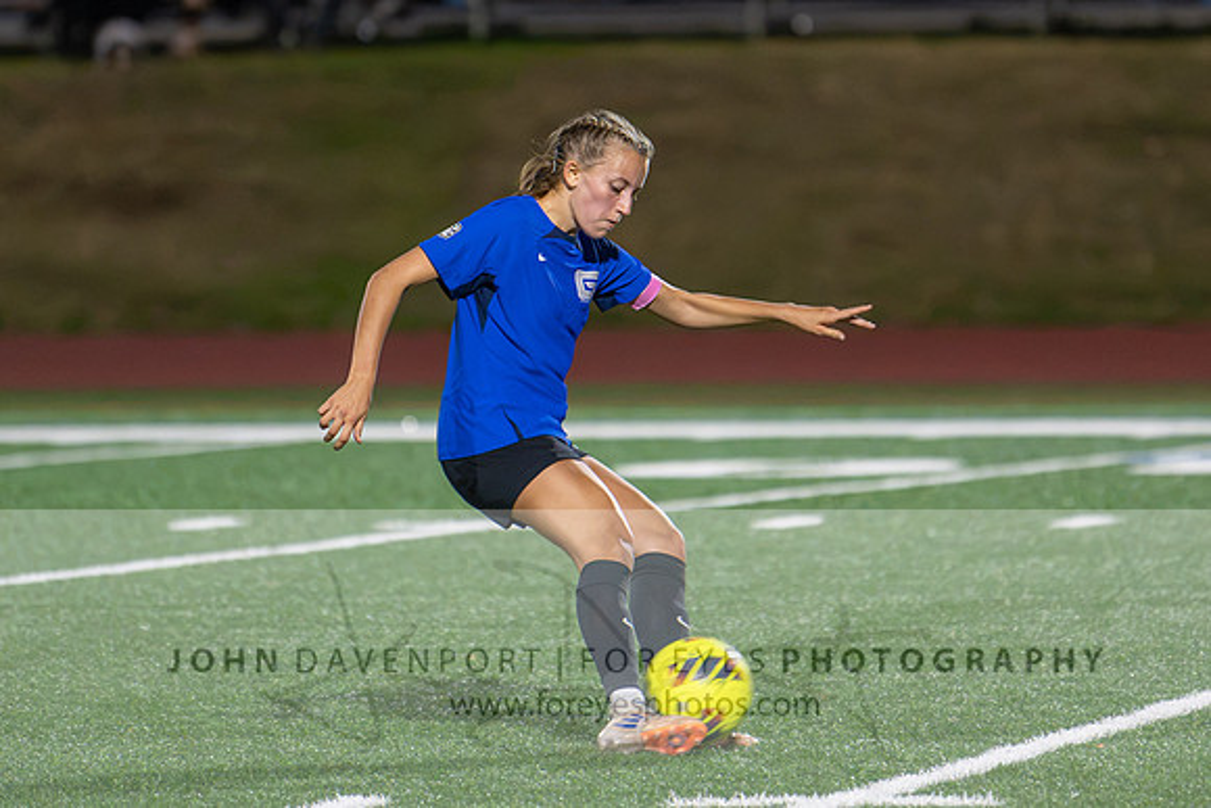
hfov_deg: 4.8
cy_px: 335
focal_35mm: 428
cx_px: 593
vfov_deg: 3.2
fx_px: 14406
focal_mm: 200
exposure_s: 1/1000
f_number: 2.8
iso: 8000
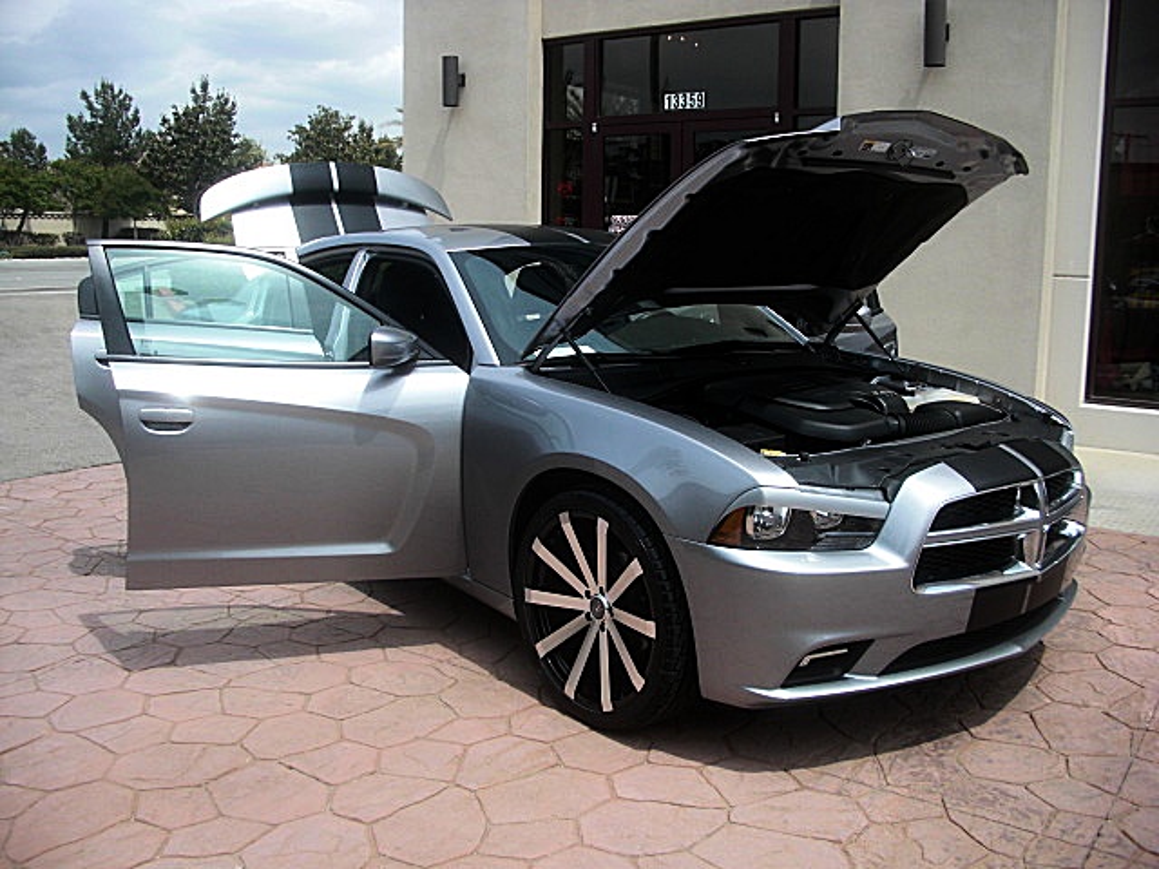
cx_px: 580
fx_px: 1205
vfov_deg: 39.7
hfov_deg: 51.4
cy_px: 434
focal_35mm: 36
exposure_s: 1/800
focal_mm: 6.3
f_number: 2.8
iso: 50
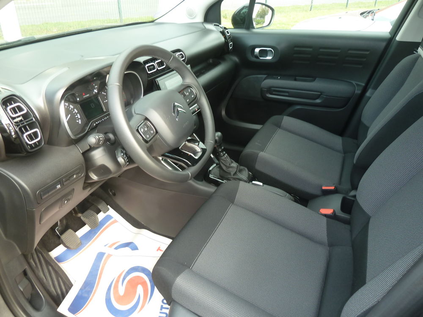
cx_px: 212
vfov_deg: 54.9
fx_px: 305
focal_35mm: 25
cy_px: 158
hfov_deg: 69.4
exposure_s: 1/30
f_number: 3.3
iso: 100
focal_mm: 4.1
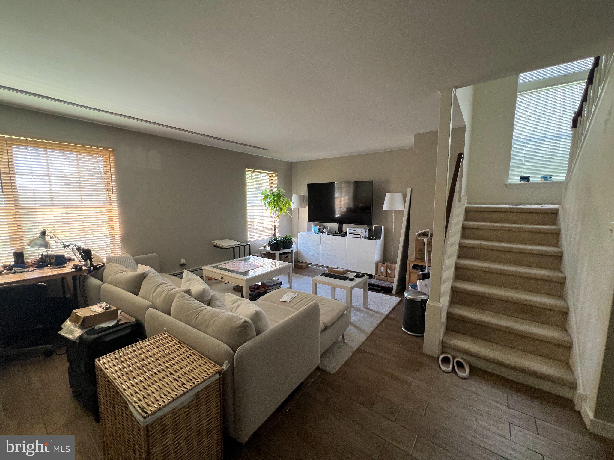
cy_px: 230
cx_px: 307
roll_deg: -0.1
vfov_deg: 89.9
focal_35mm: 13
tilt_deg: -7.7
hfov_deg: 106.2
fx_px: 231
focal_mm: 1.57
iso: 250
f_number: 1.8
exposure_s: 1/62
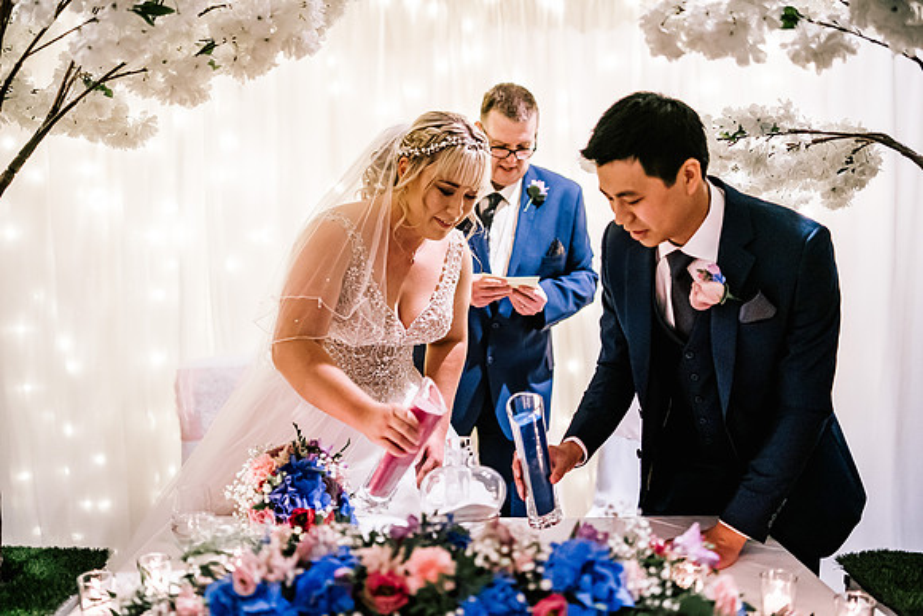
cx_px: 462
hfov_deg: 54.4
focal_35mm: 35
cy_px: 308
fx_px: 898
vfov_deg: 37.9
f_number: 1.4
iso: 3200
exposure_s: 1/250
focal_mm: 35
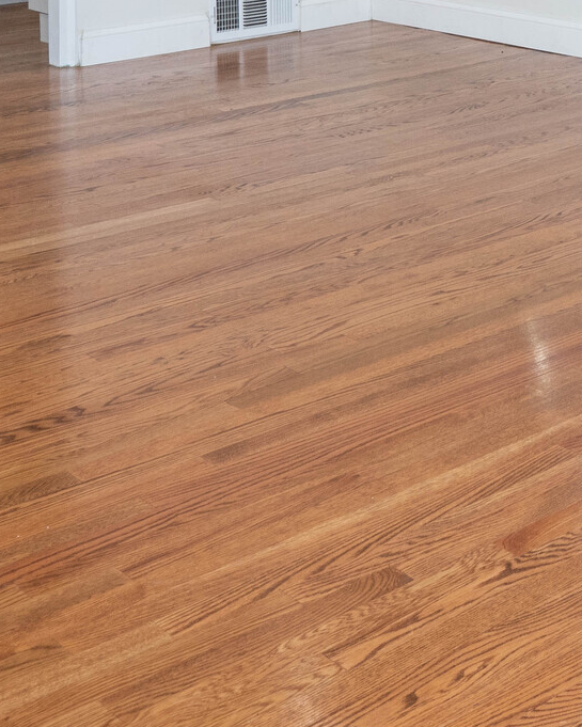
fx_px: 1550
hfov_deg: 19.4
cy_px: -238
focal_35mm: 72
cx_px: 781
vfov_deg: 23.2
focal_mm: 17
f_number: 11
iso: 400
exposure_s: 1/25
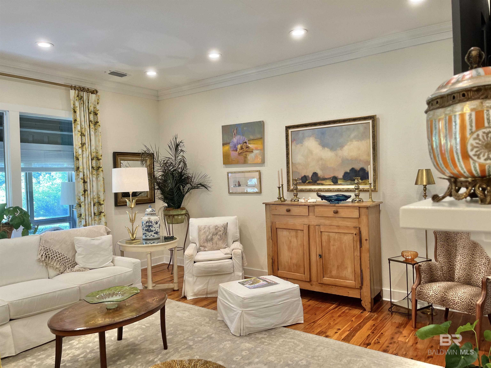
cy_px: 184
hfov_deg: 67.3
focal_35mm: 26
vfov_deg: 53.1
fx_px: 369
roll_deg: +1.7
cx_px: 246
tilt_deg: -2.0
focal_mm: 5.1
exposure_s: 1/60
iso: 80
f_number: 1.6
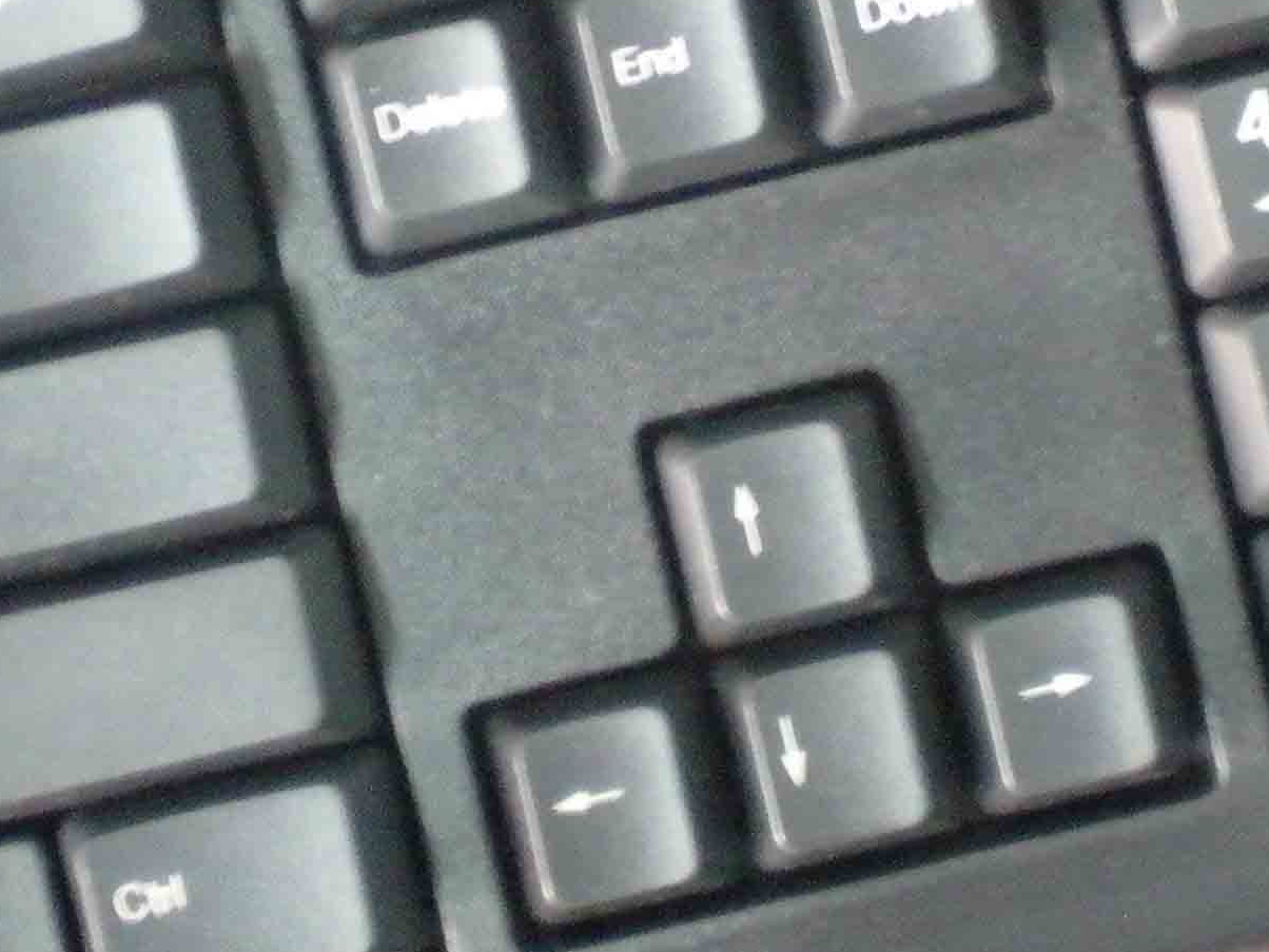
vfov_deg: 14.0
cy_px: -120
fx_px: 3776
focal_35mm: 103
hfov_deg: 19.0
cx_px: 844
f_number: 3.1
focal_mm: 6.3
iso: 800
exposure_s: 1/5.5
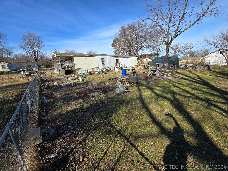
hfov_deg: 106.2
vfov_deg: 89.9
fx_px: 86
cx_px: 114
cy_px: 86
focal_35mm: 13
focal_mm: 2.2
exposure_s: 1/1588
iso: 50
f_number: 2.2
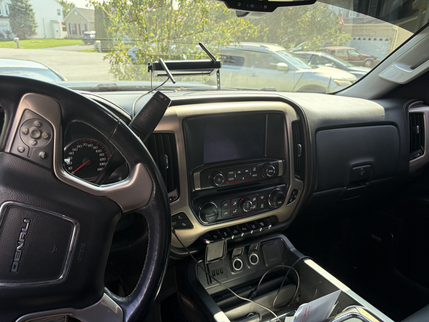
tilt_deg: -19.8
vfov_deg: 53.1
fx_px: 322
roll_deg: -1.5
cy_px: 161
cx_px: 214
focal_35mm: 26
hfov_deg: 67.3
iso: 80
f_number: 1.6
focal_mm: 5.96
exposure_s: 1/206
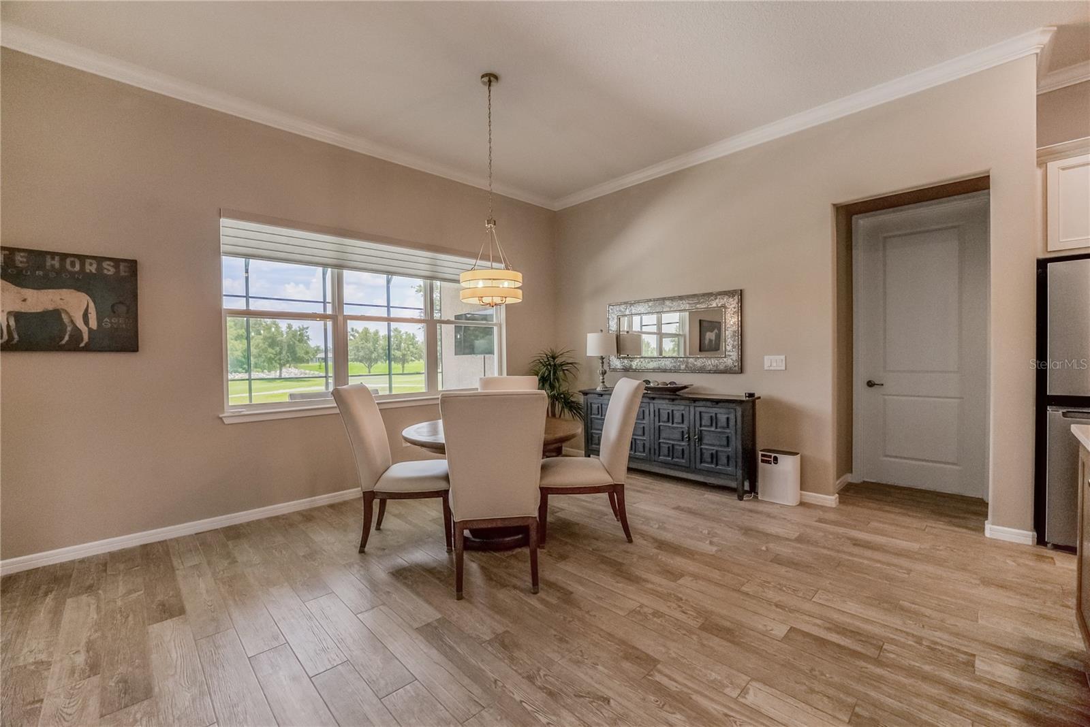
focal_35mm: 14
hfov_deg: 104.2
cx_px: 545
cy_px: 364
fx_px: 424
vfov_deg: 81.3
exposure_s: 1/400
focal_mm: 14
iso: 320
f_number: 6.3
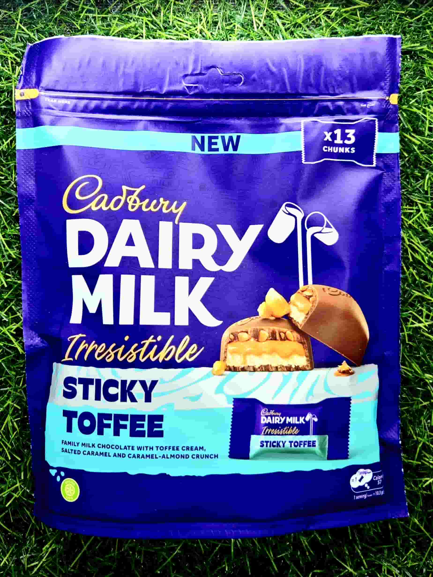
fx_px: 384
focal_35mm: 23
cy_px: 288
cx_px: 216
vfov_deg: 73.9
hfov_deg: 58.9
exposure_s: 1/182
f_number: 1.8
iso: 64
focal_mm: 5.4
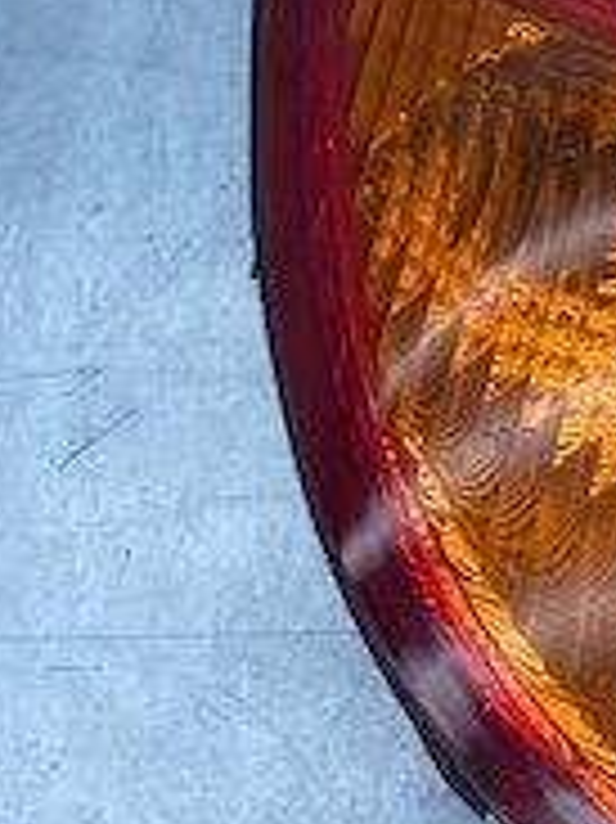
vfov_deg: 21.2
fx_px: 2162
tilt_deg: -64.4
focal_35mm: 91
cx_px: 755
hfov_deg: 15.6
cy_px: 117
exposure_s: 1/1114
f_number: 1.8
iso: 32
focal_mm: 4.25
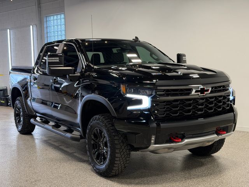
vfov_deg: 30.3
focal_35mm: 48
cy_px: 94
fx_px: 345
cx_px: 124
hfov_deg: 39.7
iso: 50
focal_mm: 6.76
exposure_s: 1/142
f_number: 1.78
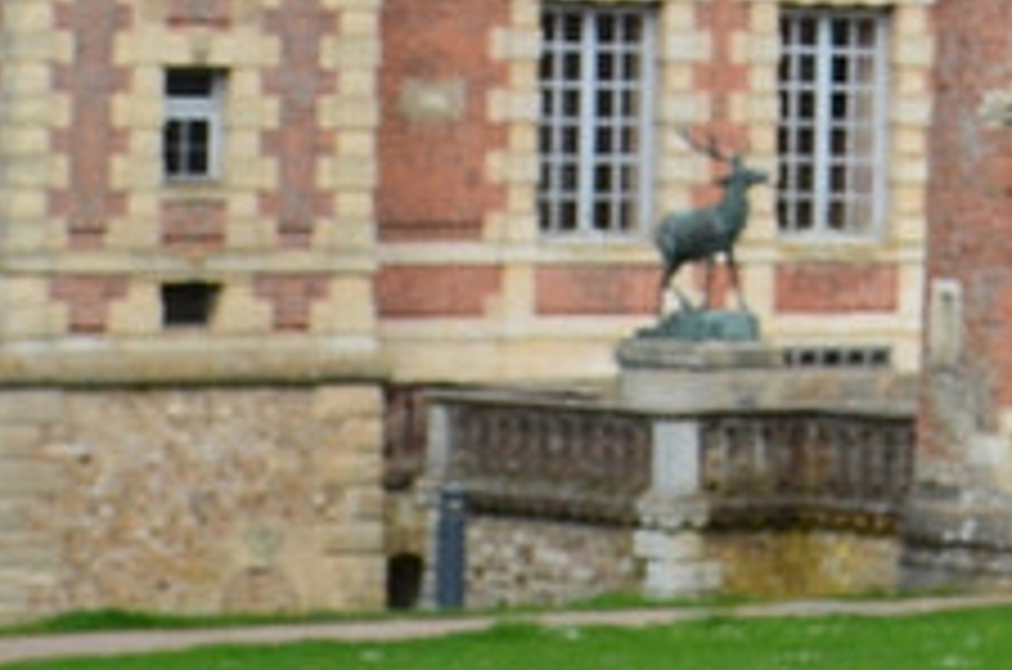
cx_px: 1358
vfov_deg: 6.2
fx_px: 5975
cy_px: -659
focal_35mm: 213
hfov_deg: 9.5
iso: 110
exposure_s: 1/125
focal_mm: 20
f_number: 11
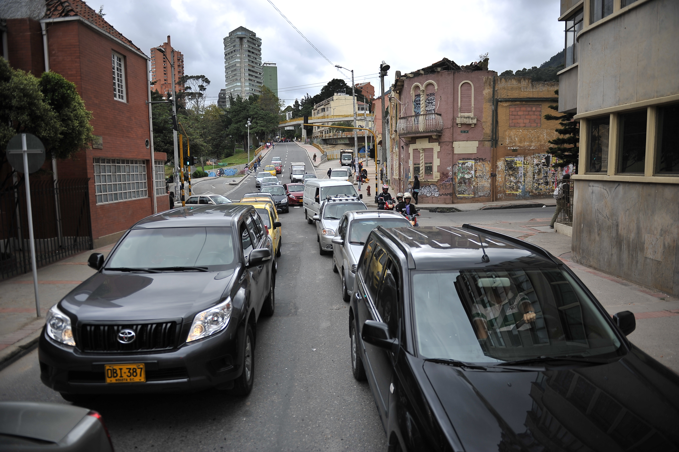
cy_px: 226
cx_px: 340
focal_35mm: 24
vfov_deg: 53.1
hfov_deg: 73.8
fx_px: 452
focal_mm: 24
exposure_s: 1/1250
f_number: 2.8
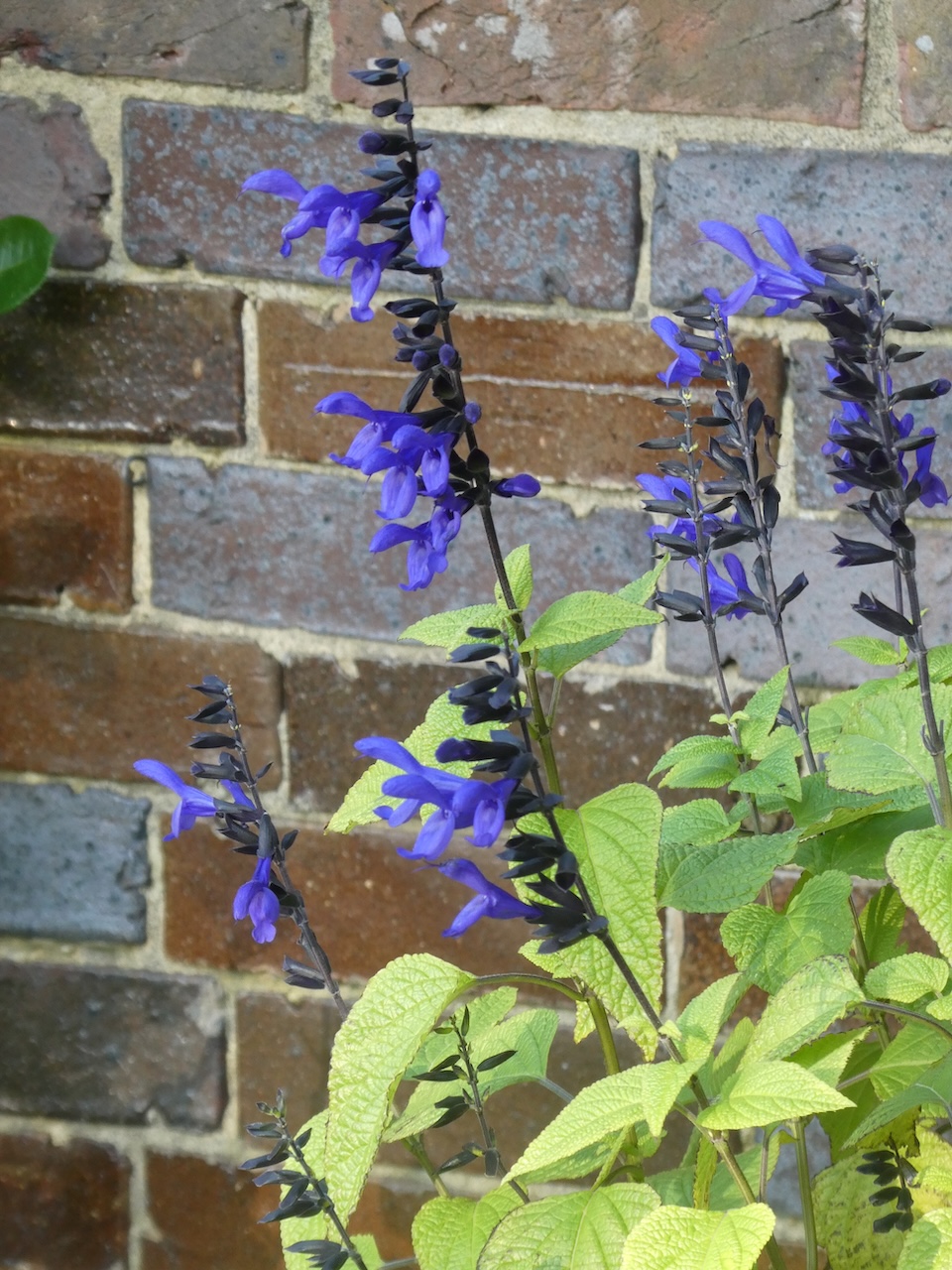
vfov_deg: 12.3
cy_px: 635
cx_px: 476
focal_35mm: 160
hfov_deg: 9.3
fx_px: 5867
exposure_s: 1/80
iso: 320
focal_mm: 28.7
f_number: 5.5
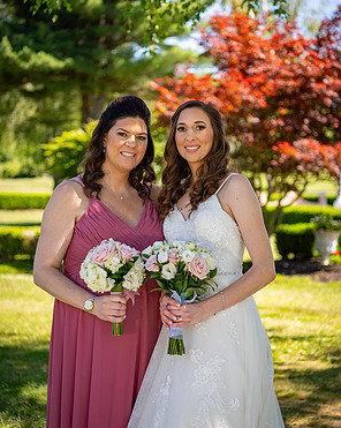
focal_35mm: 74
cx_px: 171
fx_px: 935
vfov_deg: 25.7
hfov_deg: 20.7
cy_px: 203
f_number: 3.2
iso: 100
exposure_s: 1/800
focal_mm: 65
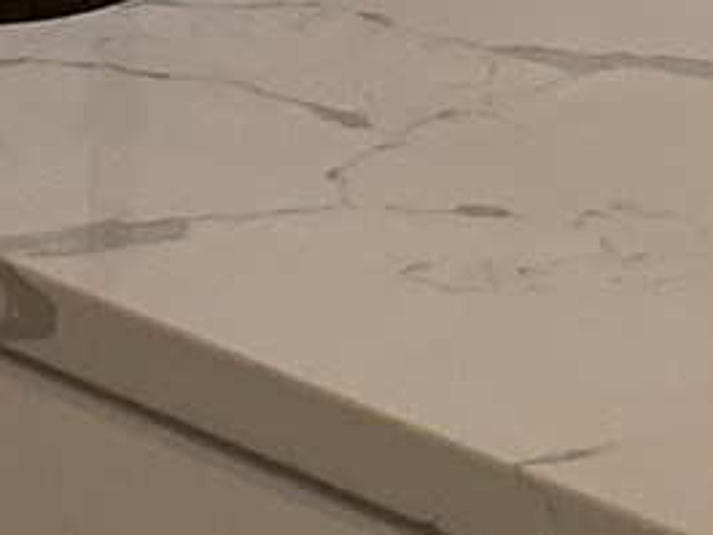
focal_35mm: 201
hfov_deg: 9.8
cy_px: -1231
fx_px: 4142
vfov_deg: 6.5
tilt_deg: -5.9
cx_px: 363
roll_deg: -0.1
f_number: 1.8
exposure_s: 1/120
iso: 64
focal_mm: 4.25
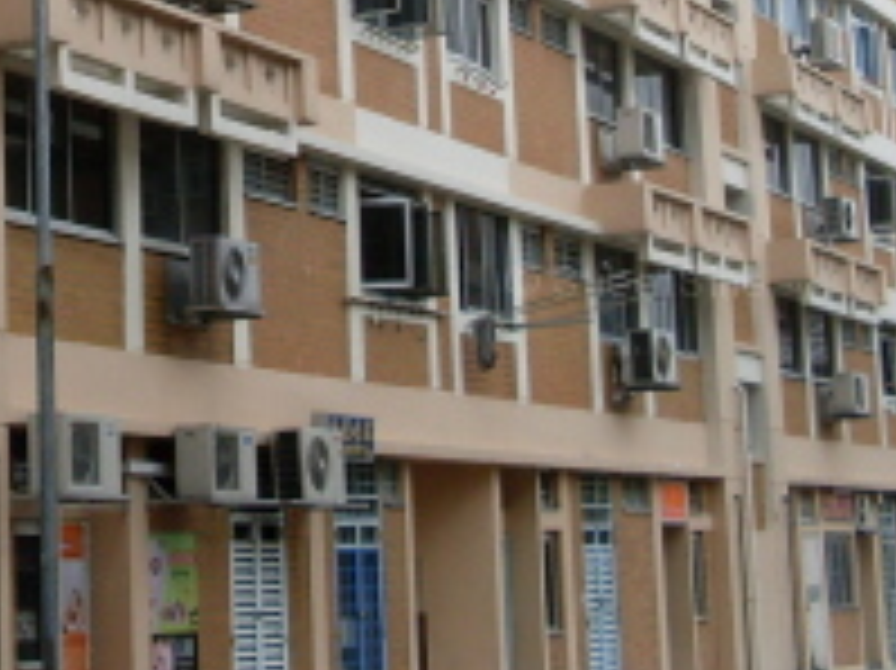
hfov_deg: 18.1
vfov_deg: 13.6
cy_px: -162
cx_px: -59
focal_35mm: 105
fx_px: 2716
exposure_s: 1/350
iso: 80
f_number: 2.8
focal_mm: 6.3
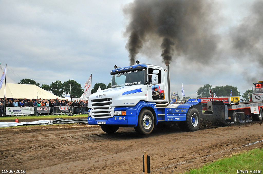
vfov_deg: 39.9
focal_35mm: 33
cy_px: 87
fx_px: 241
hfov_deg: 57.3
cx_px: 132
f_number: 3.8
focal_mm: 22
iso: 1000
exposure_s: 1/1000
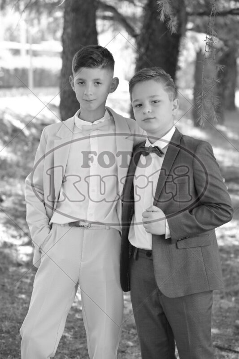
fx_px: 1096
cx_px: 120
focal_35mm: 110
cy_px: 180
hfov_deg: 12.4
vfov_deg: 18.6
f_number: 5.6
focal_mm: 110
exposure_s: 1/160
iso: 640
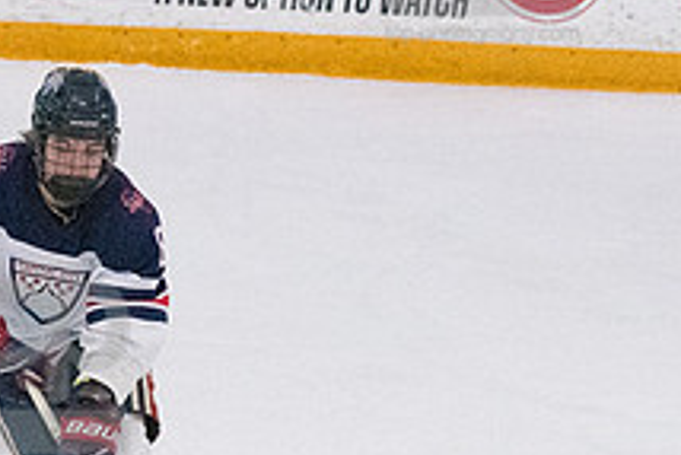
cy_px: 369
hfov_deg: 3.2
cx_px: 32
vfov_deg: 2.1
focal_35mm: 649
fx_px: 12285
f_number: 5
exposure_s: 1/1600
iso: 8000
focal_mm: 160
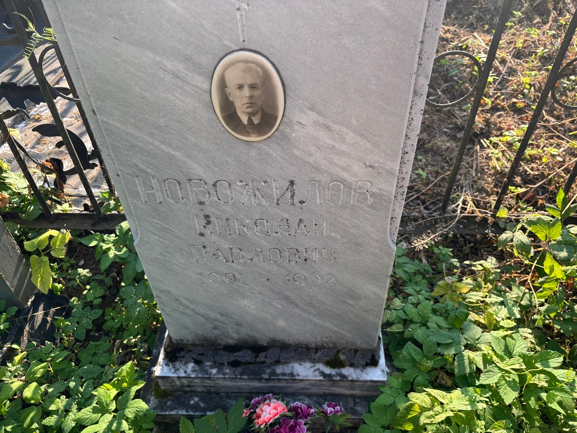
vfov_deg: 53.1
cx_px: 288
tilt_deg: -46.3
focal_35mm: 26
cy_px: 216
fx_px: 433
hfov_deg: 67.3
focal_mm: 5.96
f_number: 1.6
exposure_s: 1/430
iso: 50
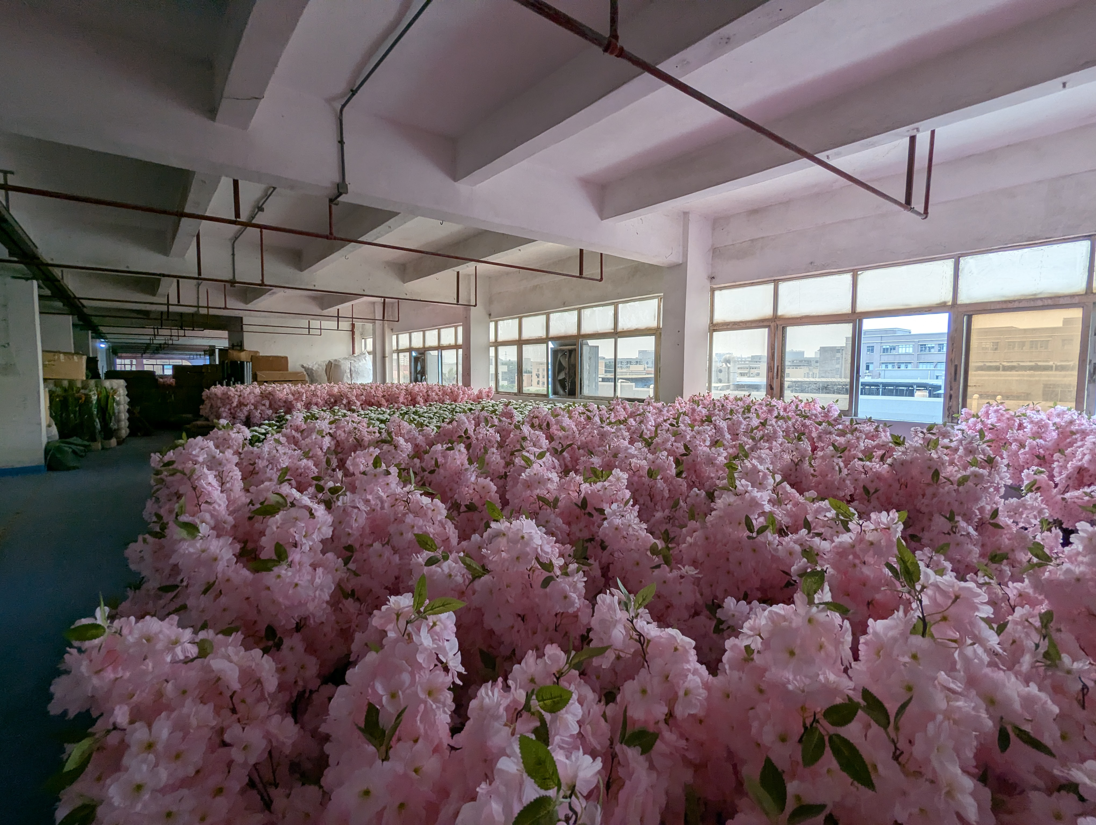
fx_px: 507
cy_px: 412
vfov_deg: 78.2
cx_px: 548
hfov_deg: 94.4
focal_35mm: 16
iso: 44
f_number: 2.2
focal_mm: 2.35
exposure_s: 1/181
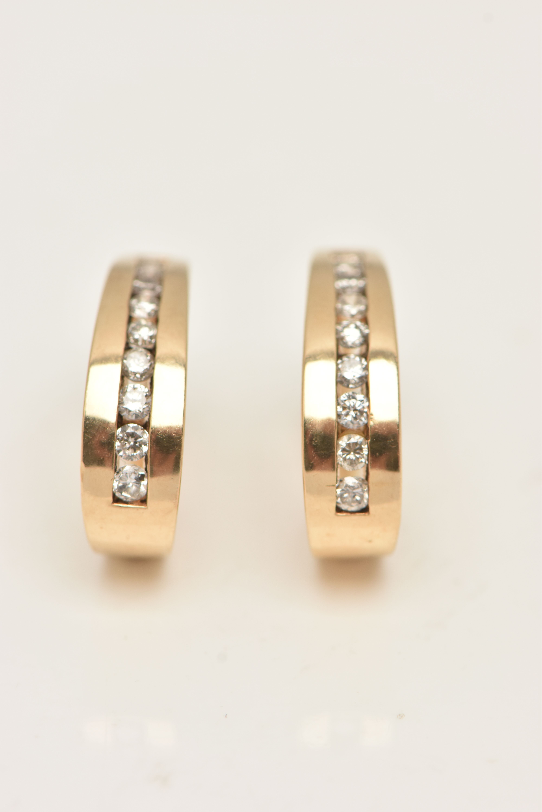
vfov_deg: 13.0
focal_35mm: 158
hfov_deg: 8.7
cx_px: 271
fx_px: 3557
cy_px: 406
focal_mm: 105
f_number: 9
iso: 400
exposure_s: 1/100
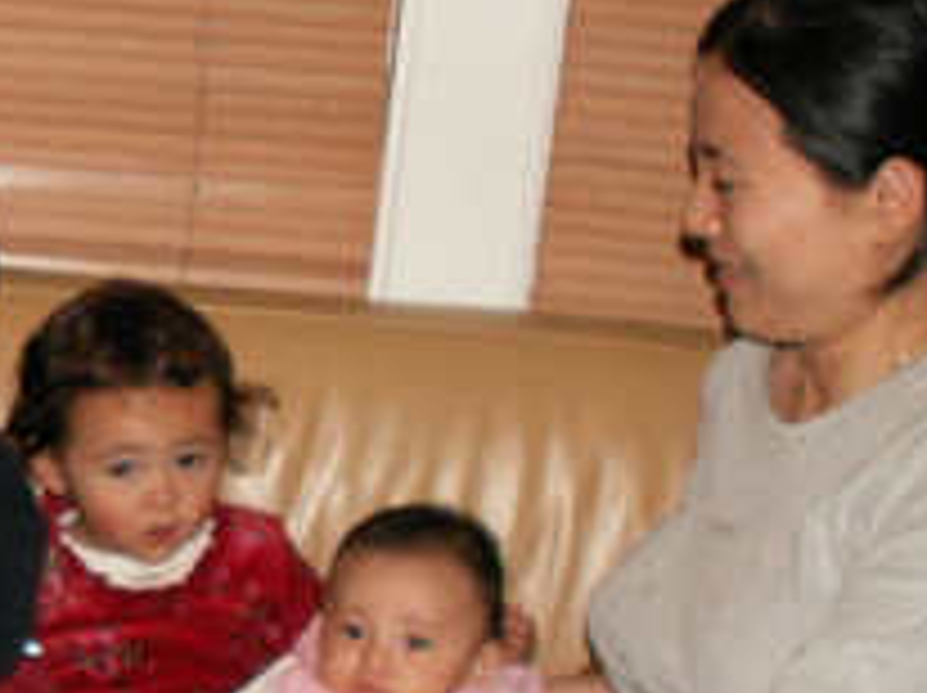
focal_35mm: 109
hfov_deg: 16.9
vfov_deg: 13.6
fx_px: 2916
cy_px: 387
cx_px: -310
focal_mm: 5.86
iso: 160
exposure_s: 1/40
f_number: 2.8
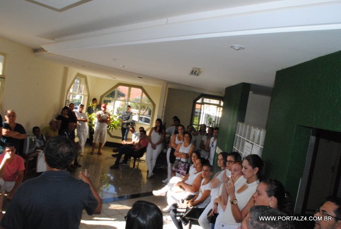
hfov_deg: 67.3
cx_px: 170
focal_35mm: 27
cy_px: 114
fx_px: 256
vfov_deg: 48.2
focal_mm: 18
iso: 1600
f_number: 22
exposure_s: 1/40
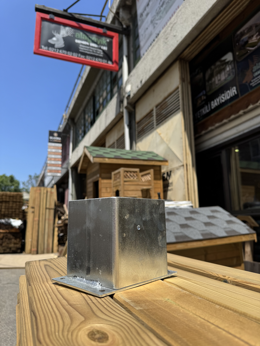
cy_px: 173
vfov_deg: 71.6
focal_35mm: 24
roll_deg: +0.4
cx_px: 130
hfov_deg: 56.8
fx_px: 240
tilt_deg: +11.2
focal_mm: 6.76
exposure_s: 1/4950
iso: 80
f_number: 1.78
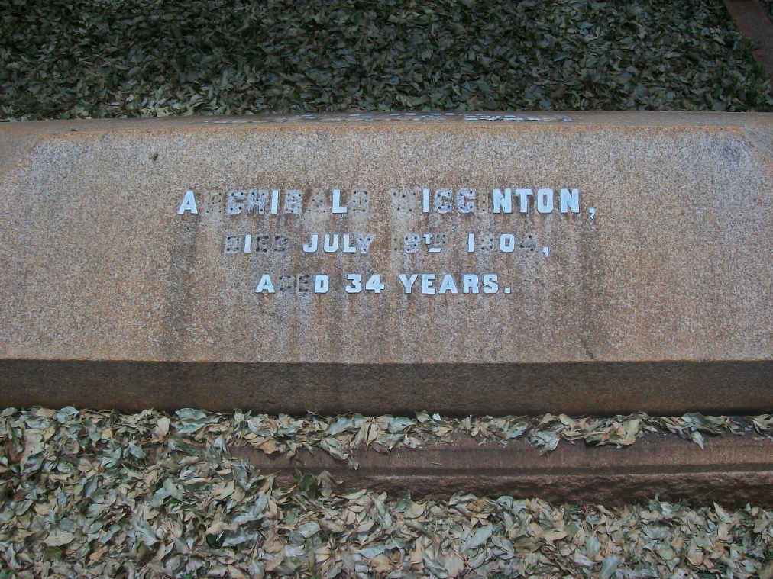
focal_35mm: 36
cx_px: 386
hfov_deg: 51.4
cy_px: 290
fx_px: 804
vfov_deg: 39.7
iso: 80
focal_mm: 6
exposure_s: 1/800
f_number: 4.8
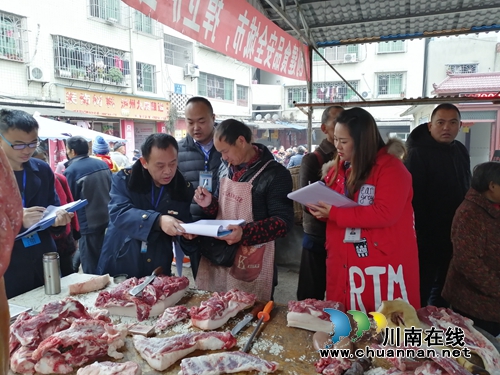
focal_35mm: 27
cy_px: 188
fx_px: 390
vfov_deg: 51.4
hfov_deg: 65.3
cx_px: 250
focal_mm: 3.88
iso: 200
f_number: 1.8
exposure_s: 1/33.3
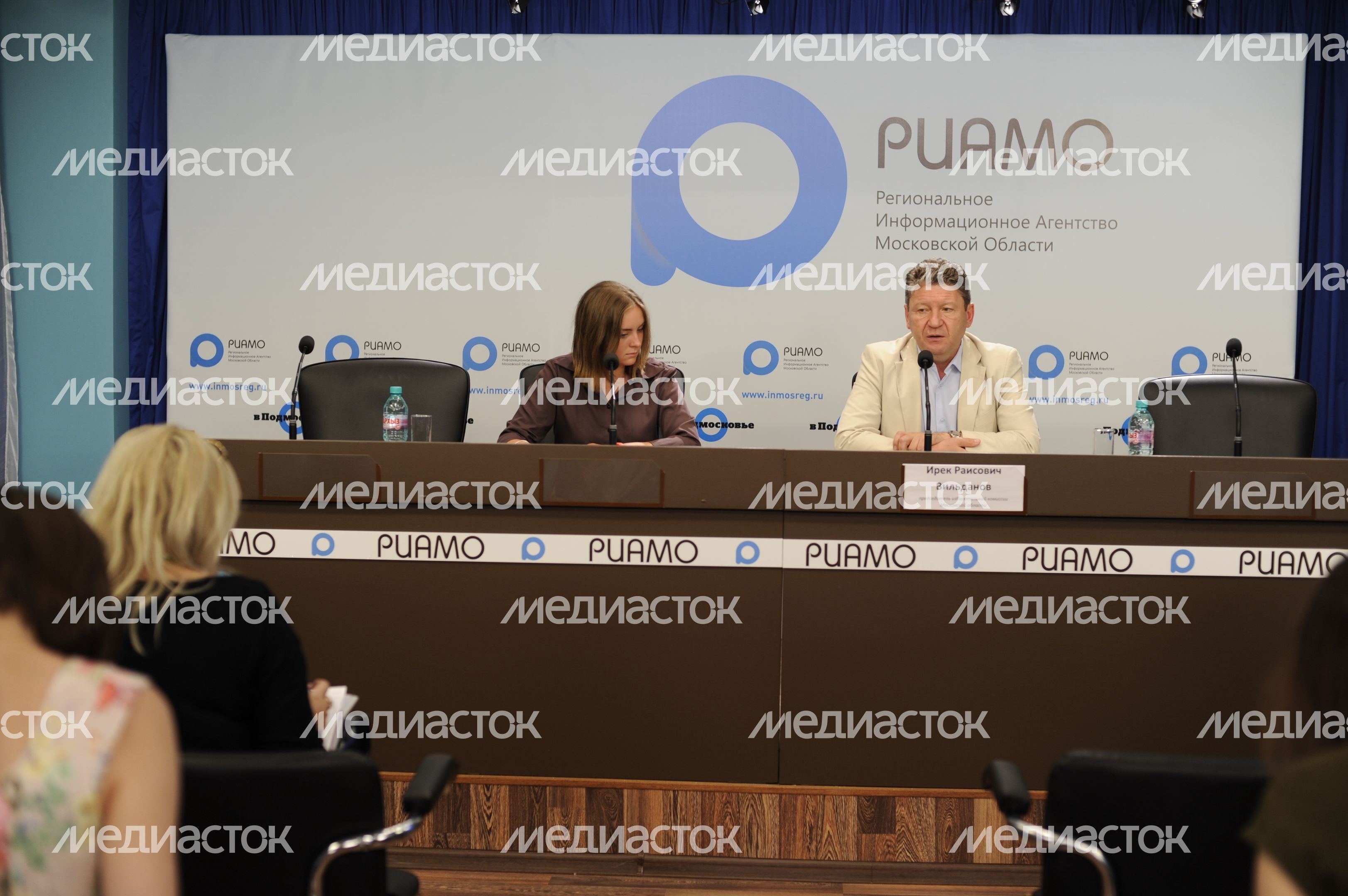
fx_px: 1871
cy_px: 448
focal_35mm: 50
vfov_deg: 27.0
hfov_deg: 39.6
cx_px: 674
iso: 400
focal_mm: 50
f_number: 2.8
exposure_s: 1/125
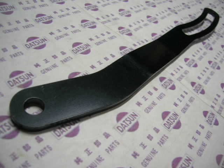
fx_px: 220
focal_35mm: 34
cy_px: 84
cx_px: 112
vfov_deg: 41.8
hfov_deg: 54.0
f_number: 2.9
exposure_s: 1/17.4
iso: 50
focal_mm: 5.7
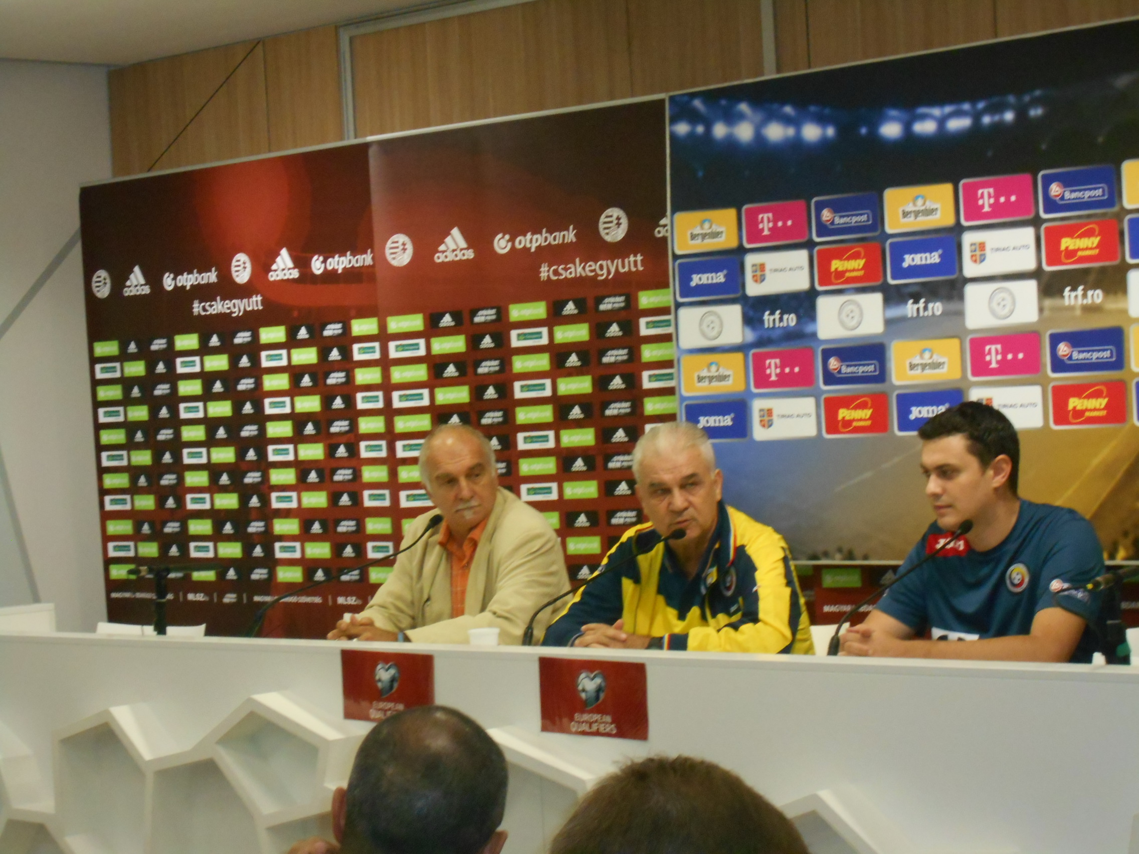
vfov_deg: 17.2
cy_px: 427
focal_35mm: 86
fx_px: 2830
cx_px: 570
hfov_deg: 22.8
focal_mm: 15.4
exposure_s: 1/60
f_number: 6.3
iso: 640
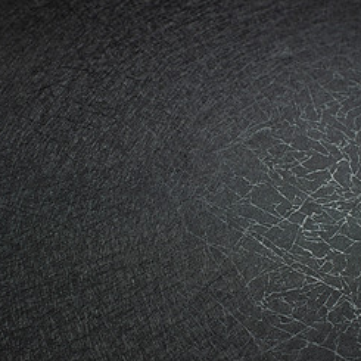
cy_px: 189
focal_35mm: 78
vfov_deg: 22.2
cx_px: 189
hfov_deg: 22.2
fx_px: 920
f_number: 7.1
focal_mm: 50
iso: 200
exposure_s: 1/250
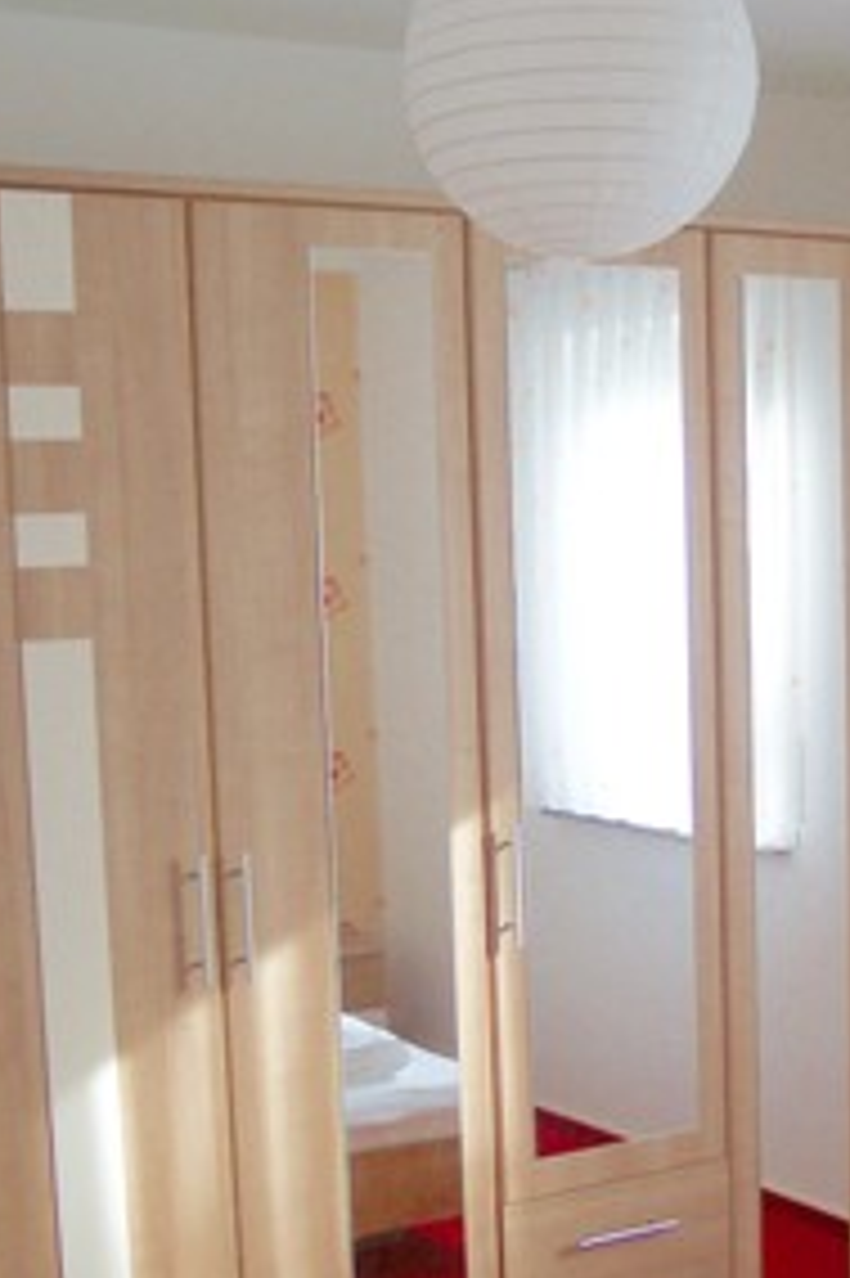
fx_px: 2127
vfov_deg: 33.2
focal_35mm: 60
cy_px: 821
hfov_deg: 22.5
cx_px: 600
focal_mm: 8
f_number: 2.8
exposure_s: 1/60
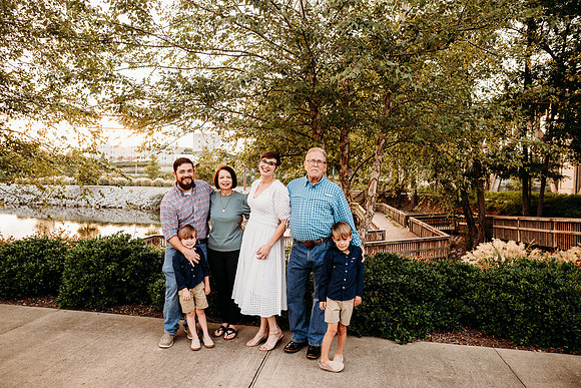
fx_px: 387
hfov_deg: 73.7
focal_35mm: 24
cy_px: 194
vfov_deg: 53.2
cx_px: 290
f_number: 3.2
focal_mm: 24
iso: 640
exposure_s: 1/200
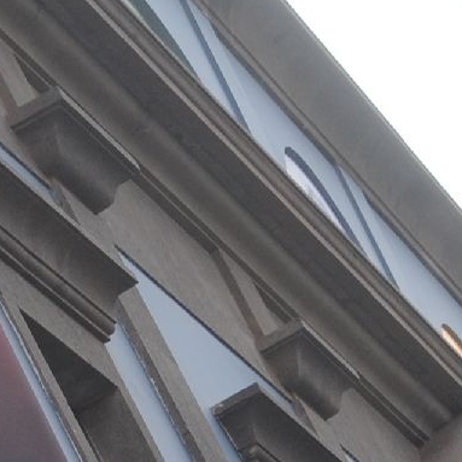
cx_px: 466
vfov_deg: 5.1
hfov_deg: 5.1
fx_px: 5134
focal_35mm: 340
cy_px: 724
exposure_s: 1/13
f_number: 6.3
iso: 800
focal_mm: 60
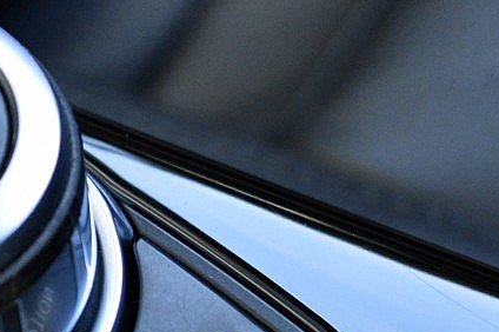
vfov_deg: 4.8
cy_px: 202
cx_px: -173
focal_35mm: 287
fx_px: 3975
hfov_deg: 7.1
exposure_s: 1/60
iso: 800
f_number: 6.3
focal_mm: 50
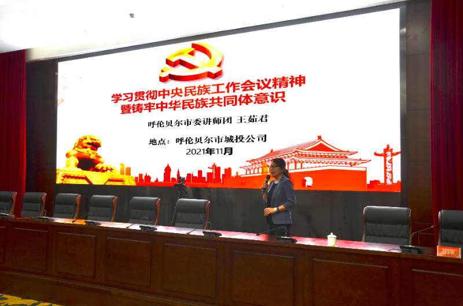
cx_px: 232
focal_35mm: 36
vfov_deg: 36.7
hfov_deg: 53.2
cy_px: 153
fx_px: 462
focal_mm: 24
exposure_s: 1/125
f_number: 5.6
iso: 400
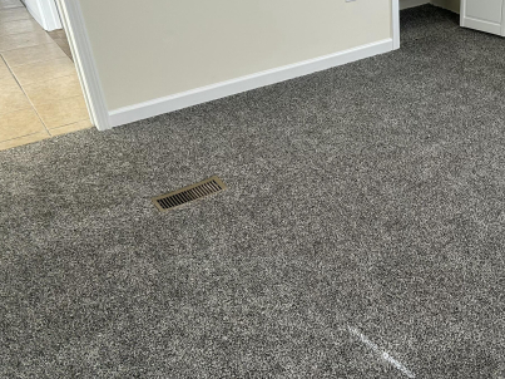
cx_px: 405
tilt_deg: -27.9
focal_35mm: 43
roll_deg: +0.1
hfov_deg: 41.9
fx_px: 627
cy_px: 146
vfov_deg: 33.4
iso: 100
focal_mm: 5.7
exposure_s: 1/121
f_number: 1.5
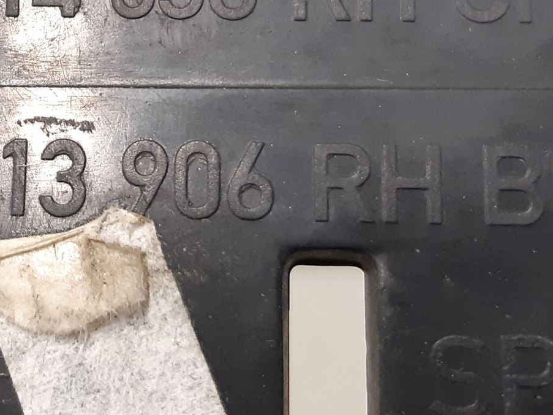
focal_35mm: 59
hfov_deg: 31.4
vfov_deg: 24.5
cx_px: 67
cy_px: 101
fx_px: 942
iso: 200
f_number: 1.7
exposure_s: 1/50
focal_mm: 3.93
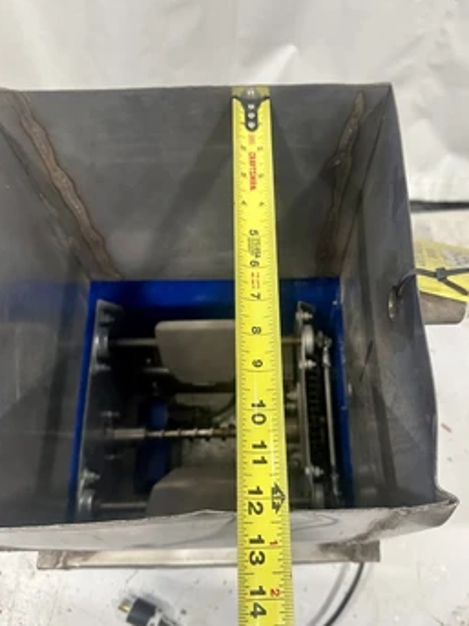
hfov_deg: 49.6
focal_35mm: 28
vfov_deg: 63.4
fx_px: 506
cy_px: 338
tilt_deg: -69.5
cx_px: 268
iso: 160
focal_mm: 6.86
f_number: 1.78
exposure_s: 1/120
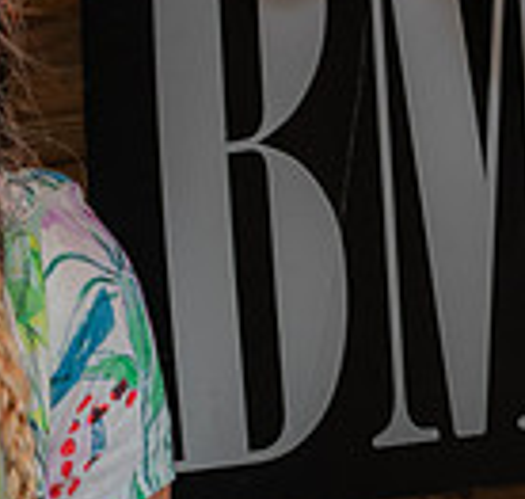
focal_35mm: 339
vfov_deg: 5.0
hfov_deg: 5.3
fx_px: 5671
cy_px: 921
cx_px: -229
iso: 400
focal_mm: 52
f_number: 5.6
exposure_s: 1/160
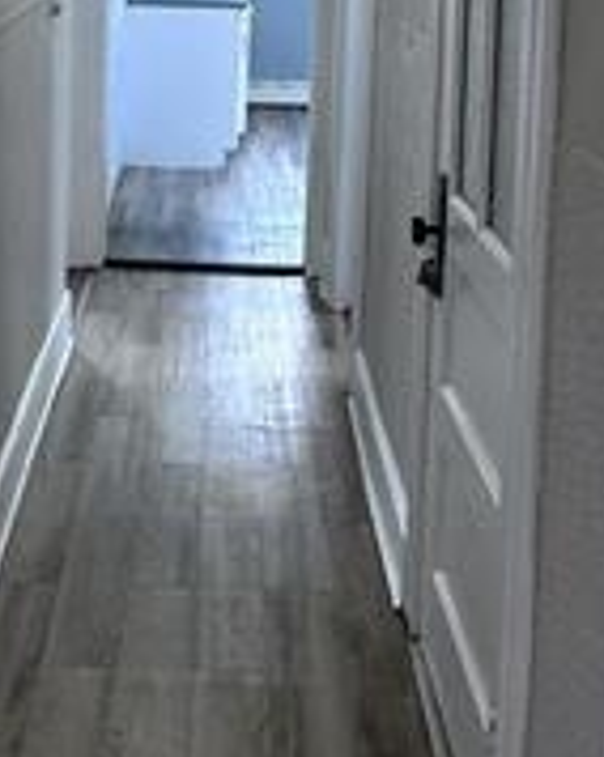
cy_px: 51
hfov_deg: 25.7
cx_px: 230
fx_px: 1321
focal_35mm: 59
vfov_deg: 30.3
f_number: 2.2
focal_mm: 2.22
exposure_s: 1/120
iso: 80
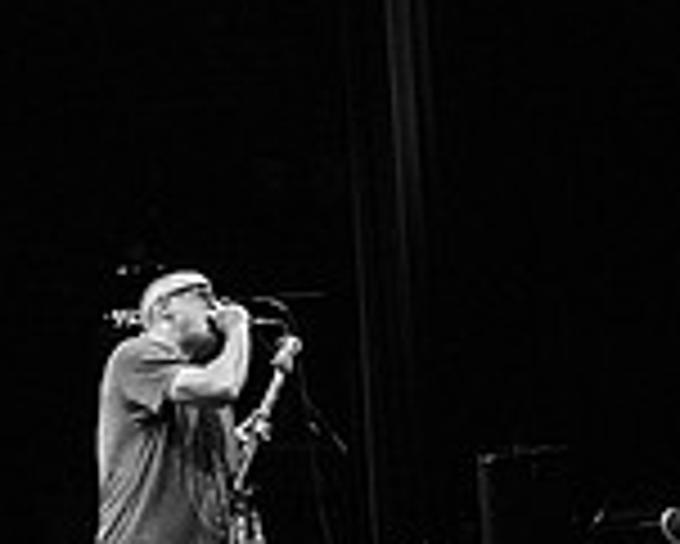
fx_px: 2195
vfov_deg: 14.0
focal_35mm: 109
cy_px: 524
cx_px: 595
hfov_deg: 17.4
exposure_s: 1/125
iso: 3200
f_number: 3.2
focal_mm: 24
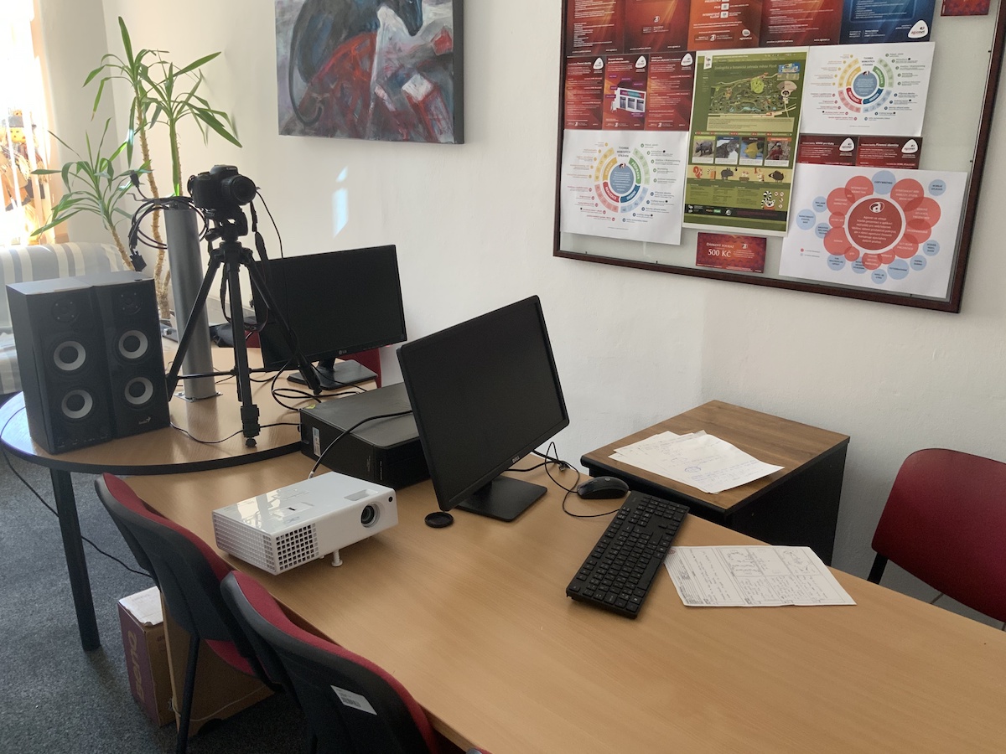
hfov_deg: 61.7
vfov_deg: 48.2
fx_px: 843
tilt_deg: -17.2
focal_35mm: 29
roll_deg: -0.1
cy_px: 377
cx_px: 503
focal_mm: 3
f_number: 1.8
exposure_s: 1/94
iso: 64
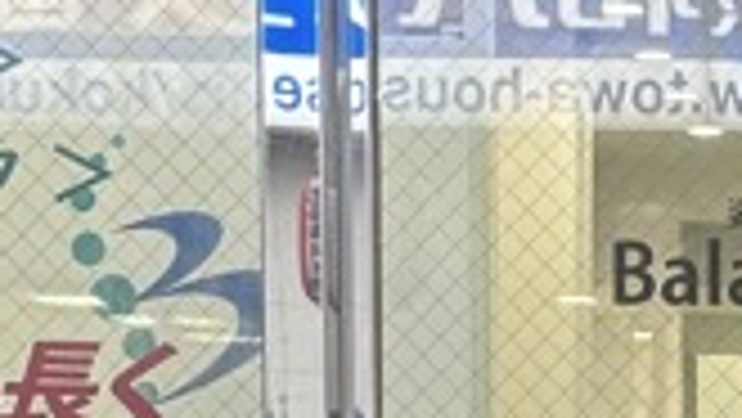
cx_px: 958
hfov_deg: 10.4
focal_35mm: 203
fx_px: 3996
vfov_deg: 5.9
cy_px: 800
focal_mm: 6.76
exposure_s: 1/100
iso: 200
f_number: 1.78
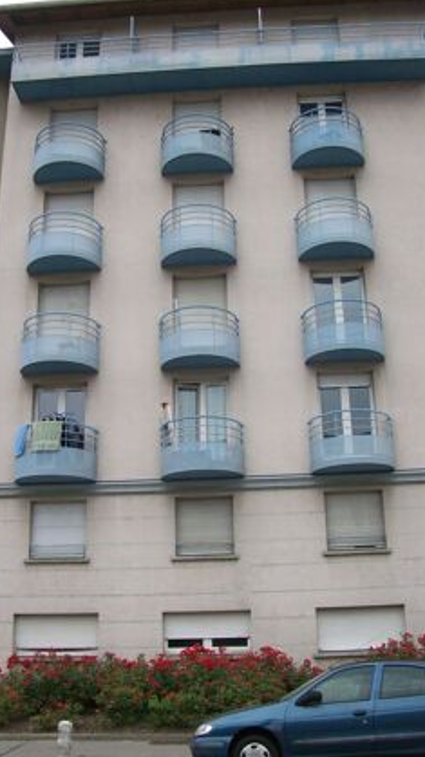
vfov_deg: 50.5
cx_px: 212
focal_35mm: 40
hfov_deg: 29.6
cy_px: 377
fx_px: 803
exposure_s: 1/518
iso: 80
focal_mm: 6
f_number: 2.7
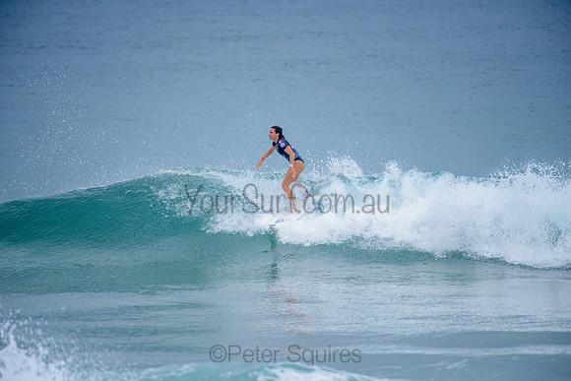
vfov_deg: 2.9
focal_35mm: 480
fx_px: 7616
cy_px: 190
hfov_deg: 4.3
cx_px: 286
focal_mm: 480
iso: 560
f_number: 5.6
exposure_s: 1/2000
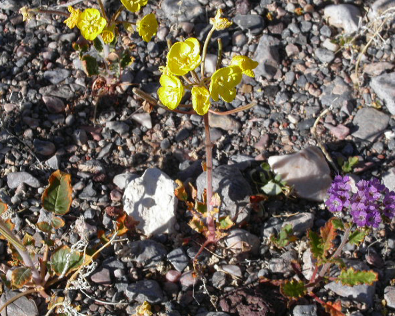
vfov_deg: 12.8
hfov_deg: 16.0
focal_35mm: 120
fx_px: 1402
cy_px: 157
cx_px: 204
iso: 100
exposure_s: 1/350
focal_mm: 23.4
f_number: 8
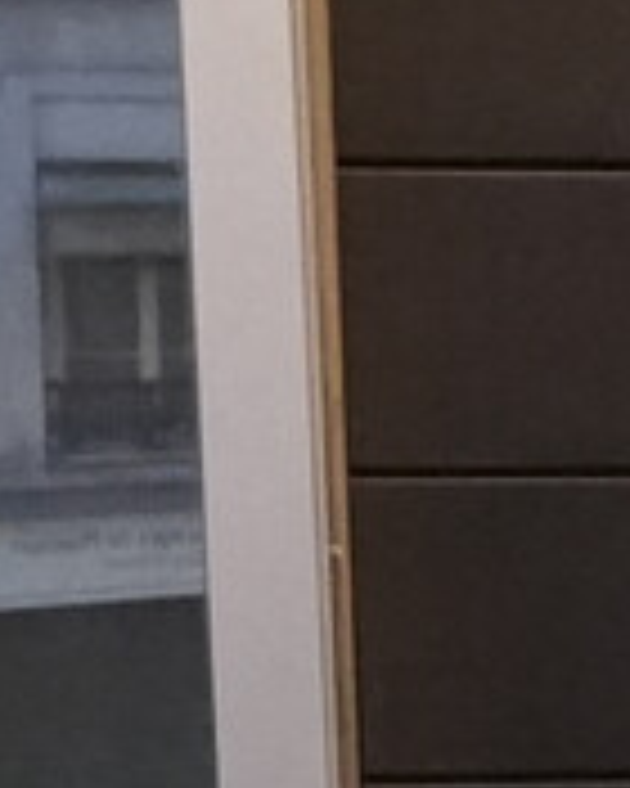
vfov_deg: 6.7
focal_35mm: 283
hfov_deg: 4.8
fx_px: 6596
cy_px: 1335
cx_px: 2794
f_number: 5
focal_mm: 33
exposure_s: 1/20
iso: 12800
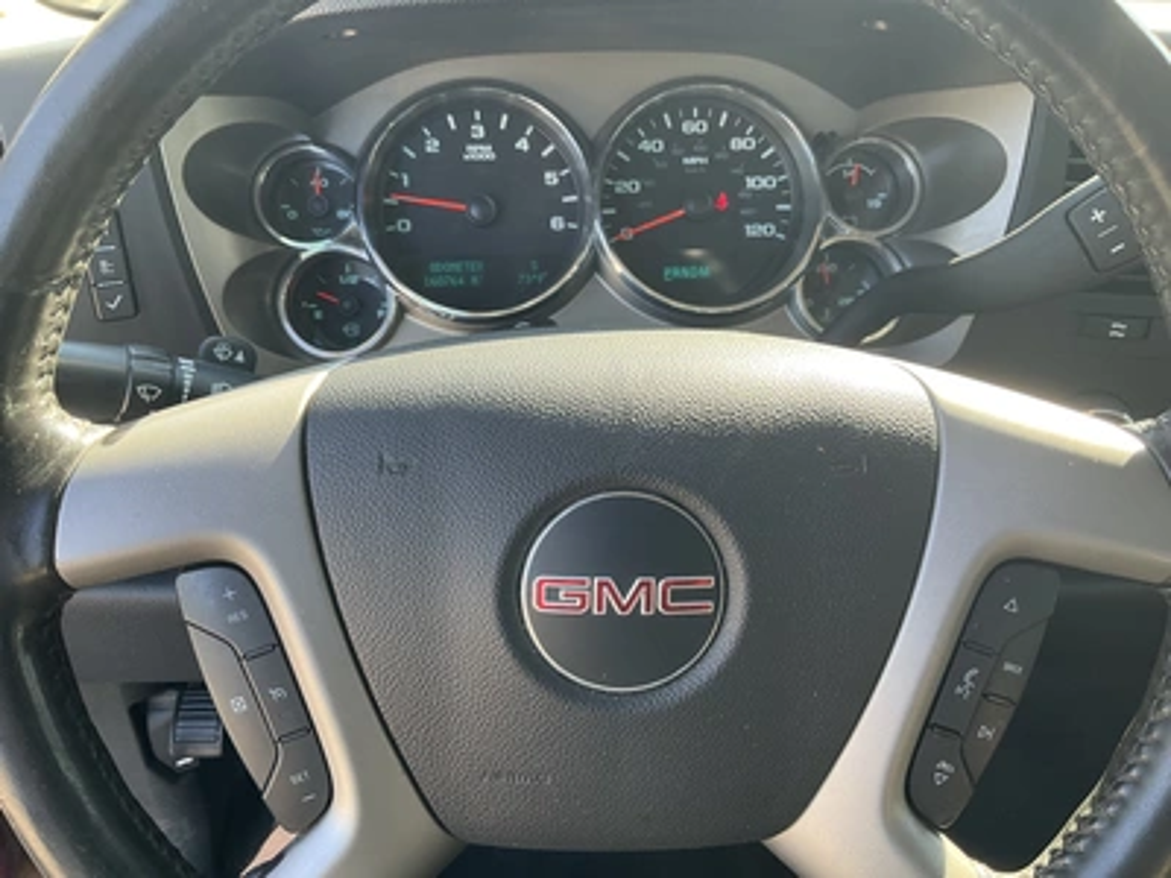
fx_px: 981
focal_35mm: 29
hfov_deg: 61.7
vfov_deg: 48.2
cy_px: 439
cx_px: 586
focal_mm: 3
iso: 50
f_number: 1.8
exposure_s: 1/122
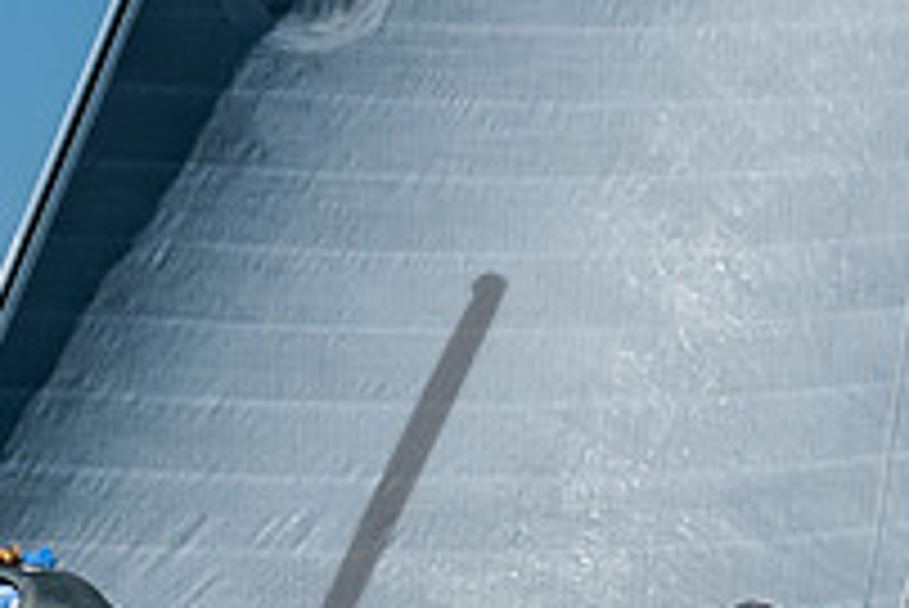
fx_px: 11926
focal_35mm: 472
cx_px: 934
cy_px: 826
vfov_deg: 2.9
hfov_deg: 4.4
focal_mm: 84
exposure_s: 1/640
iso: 160
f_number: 6.3
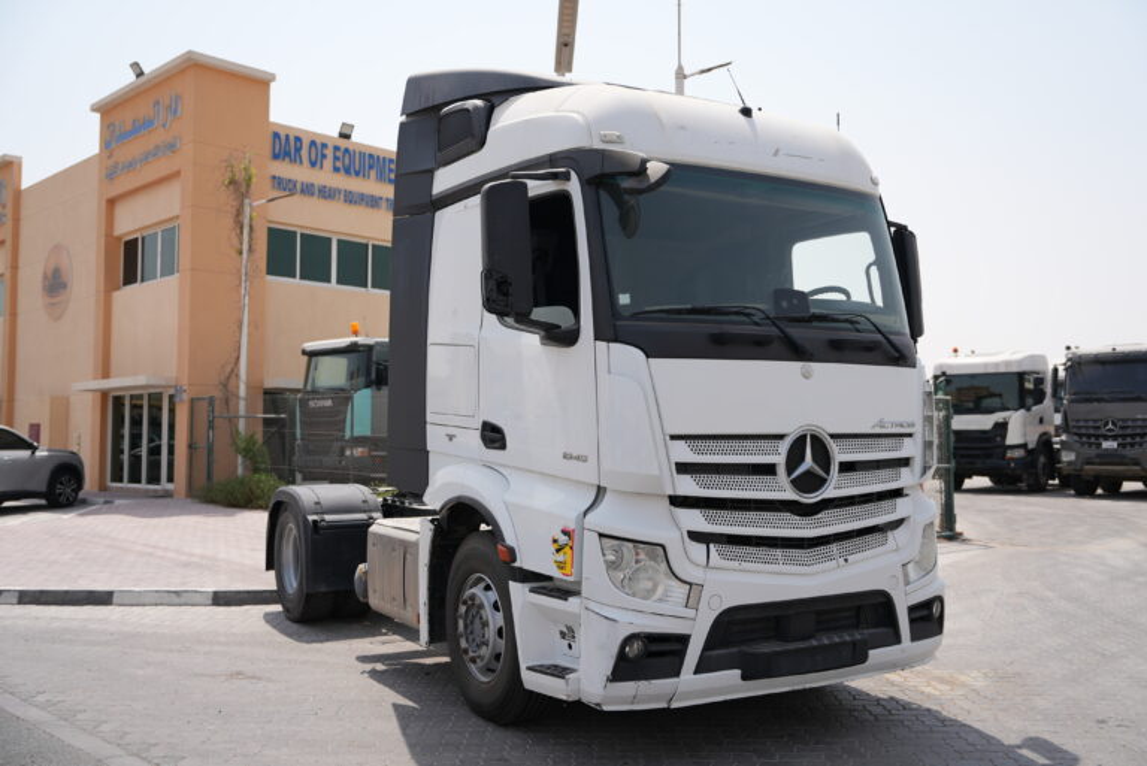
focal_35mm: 33
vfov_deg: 40.0
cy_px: 383
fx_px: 1052
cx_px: 574
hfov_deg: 57.2
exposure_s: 1/2000
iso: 100
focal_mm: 33
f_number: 2.8
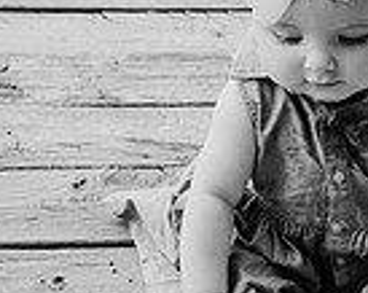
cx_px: 344
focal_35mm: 106
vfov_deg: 14.3
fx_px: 1152
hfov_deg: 17.8
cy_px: 14
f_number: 3.5
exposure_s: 1/800
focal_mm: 24
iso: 500
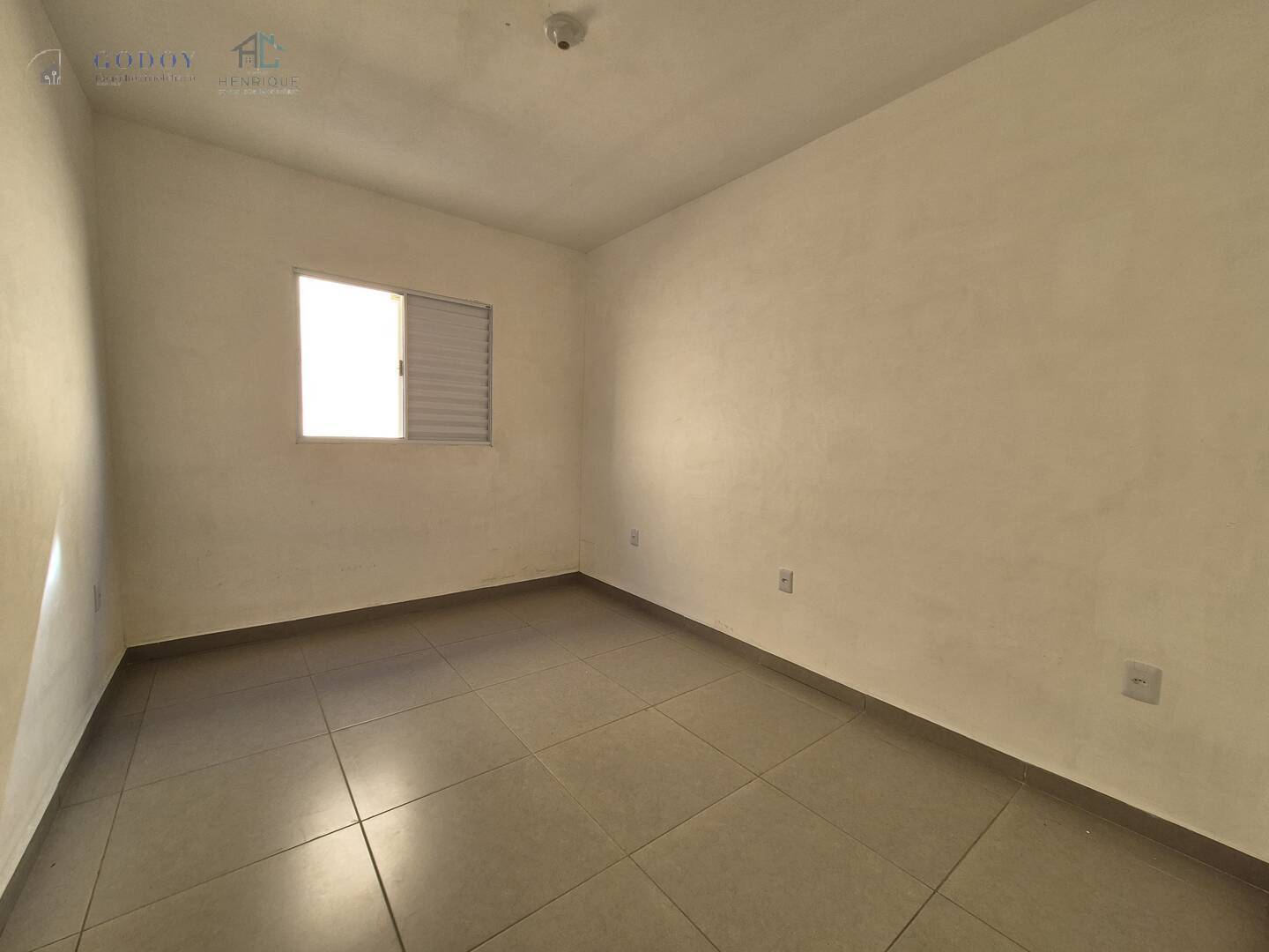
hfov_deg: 106.2
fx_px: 477
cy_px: 476
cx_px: 634
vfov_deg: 89.9
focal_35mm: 13
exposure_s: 1/120
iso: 50
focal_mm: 2.2
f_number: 2.2
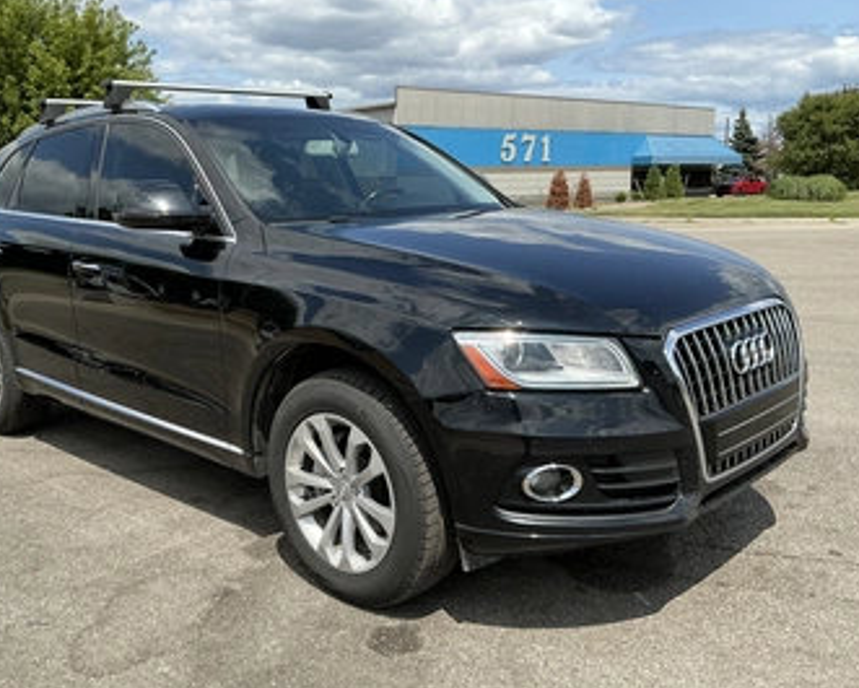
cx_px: 376
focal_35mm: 33
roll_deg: +1.0
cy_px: 343
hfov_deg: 54.1
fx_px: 839
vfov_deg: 44.6
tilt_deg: -6.7
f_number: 1.8
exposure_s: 1/1675
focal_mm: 3
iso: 25
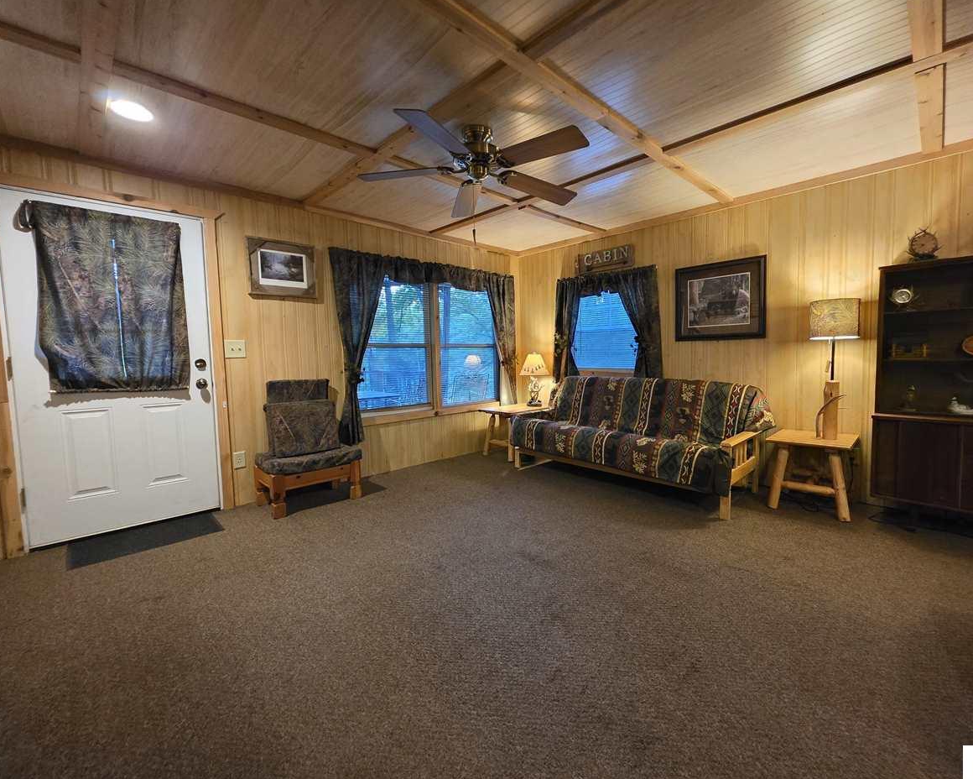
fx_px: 403
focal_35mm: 14
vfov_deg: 88.0
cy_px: 384
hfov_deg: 100.4
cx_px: 531
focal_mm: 2.2
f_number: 1.9
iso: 1000
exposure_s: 1/40
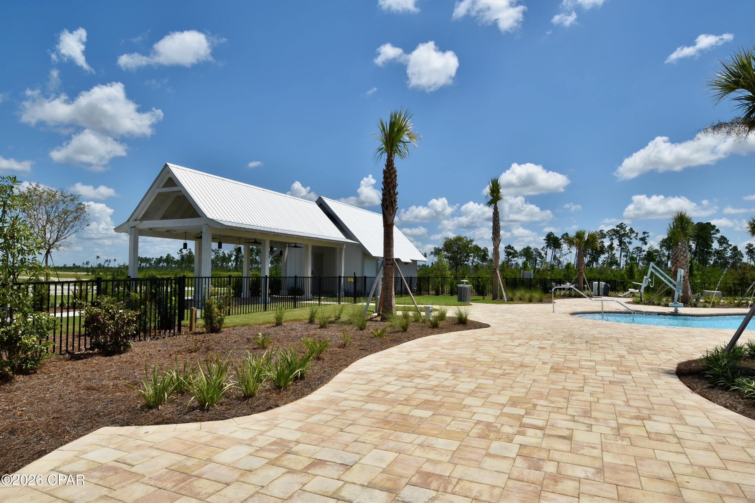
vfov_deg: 59.5
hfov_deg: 81.2
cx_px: 378
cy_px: 252
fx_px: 440
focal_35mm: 21
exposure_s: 1/200
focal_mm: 14
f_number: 11
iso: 100
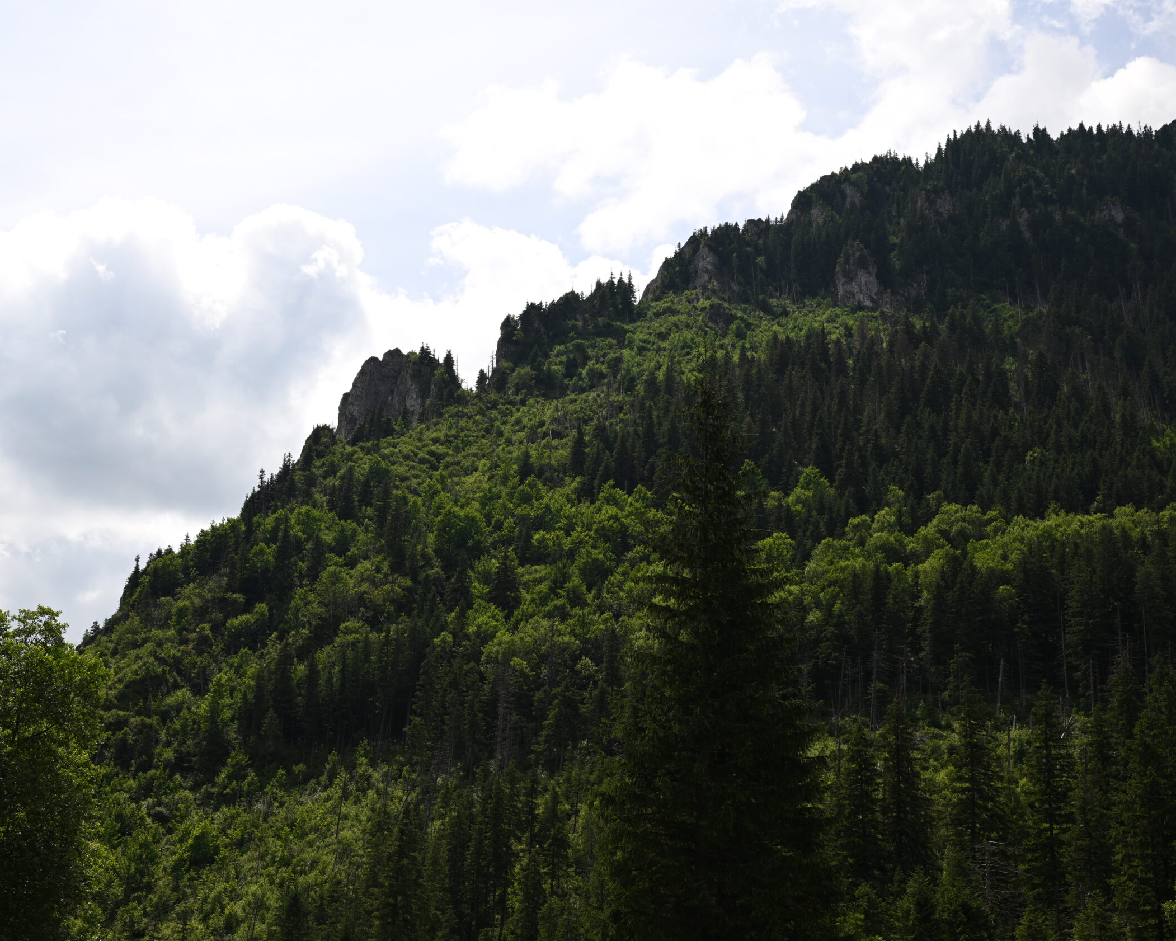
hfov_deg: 38.6
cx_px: 481
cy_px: 475
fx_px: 1671
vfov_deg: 31.5
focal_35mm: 48
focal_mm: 42
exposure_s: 1/320
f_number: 9
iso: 100
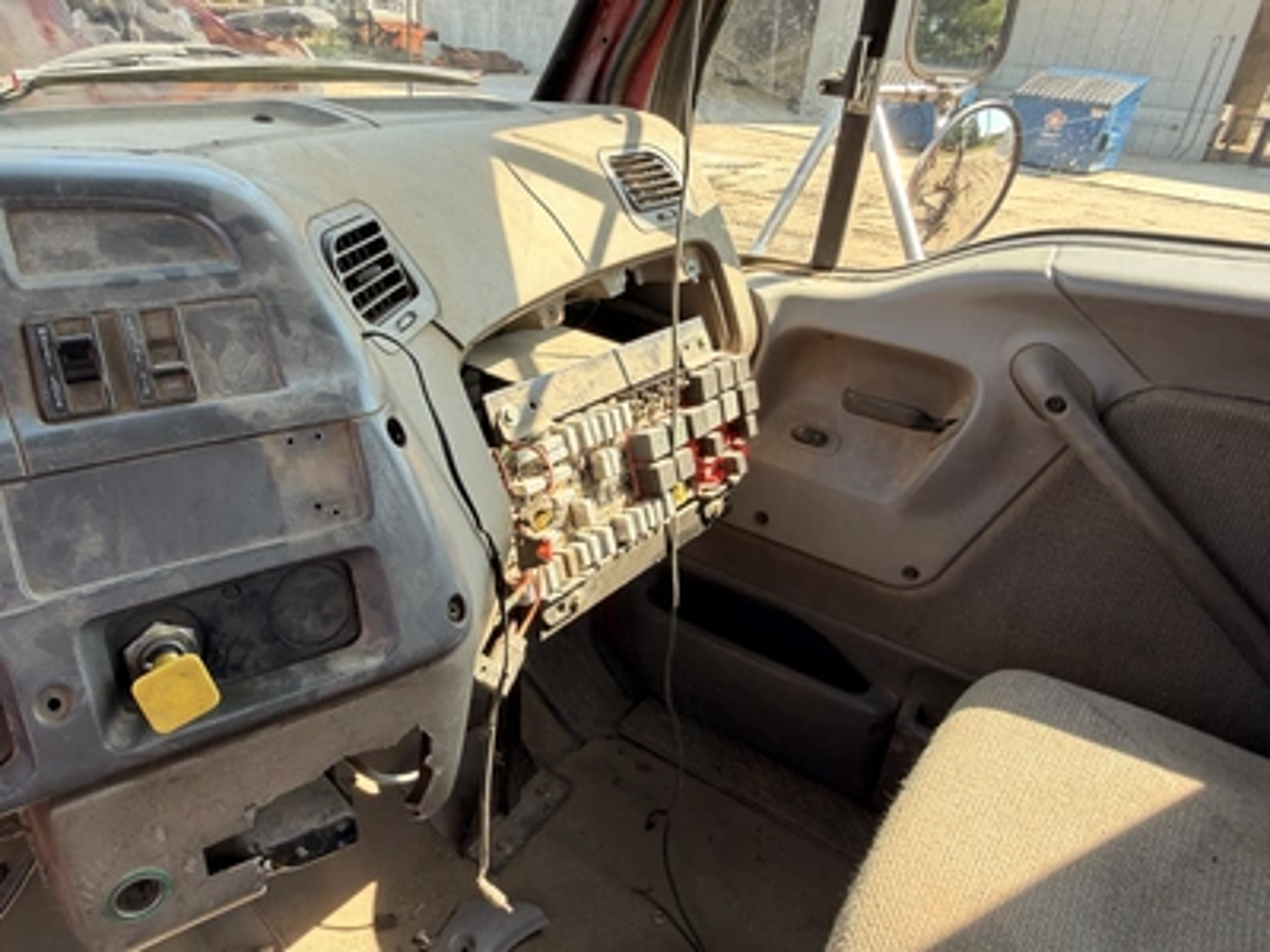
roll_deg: -1.4
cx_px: 635
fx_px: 881
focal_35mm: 24
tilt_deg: -26.1
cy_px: 476
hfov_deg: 71.6
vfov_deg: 56.8
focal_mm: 2.22
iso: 40
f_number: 2.2
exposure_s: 1/121
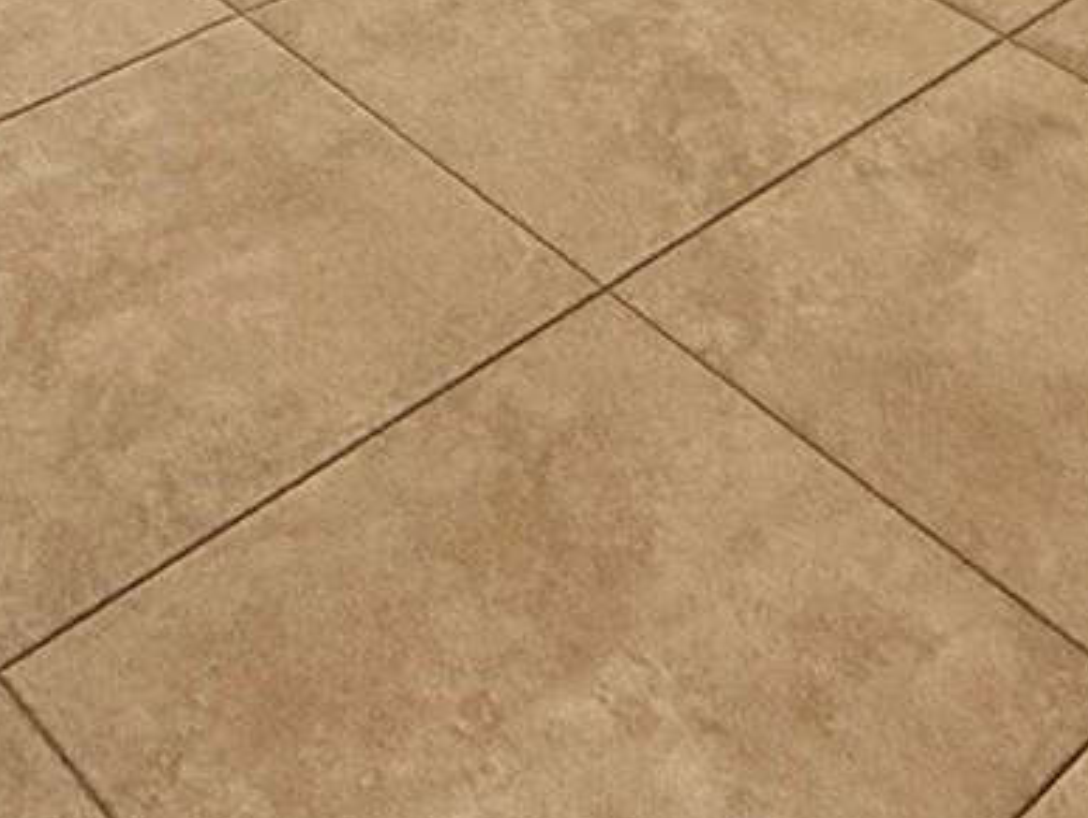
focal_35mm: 74
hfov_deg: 26.0
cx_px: 815
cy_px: -961
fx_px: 2328
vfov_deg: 15.0
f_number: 2.2
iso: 50
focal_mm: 2.22
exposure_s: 1/167
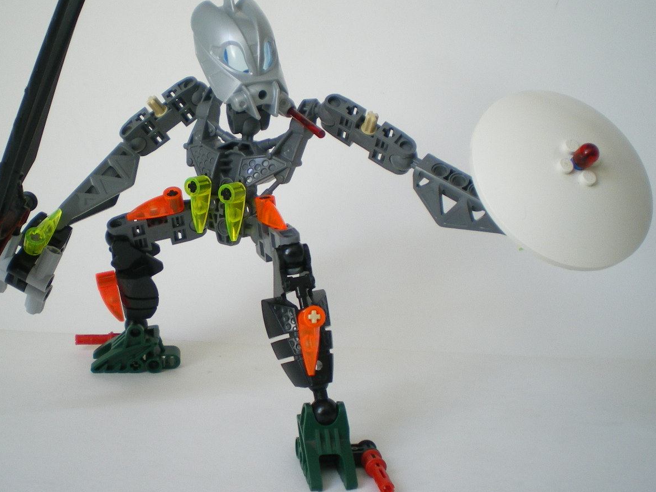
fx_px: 929
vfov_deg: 29.7
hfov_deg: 38.8
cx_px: 265
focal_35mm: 49
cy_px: 225
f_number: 3.1
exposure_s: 1/50
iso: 125
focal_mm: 6.3
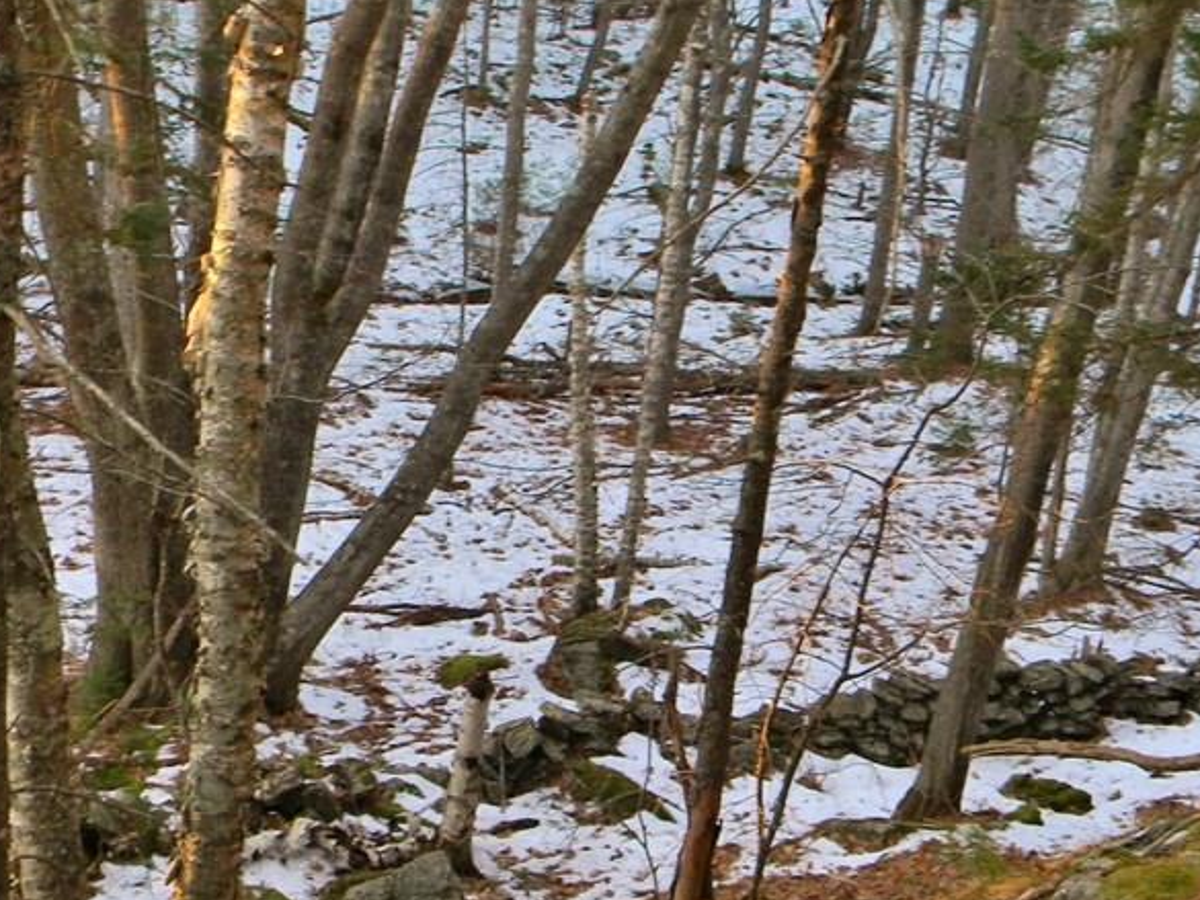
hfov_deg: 30.6
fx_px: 2184
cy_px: 517
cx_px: 431
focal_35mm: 63
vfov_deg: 23.3
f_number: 3.7
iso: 176
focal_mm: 6.4
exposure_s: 1/30
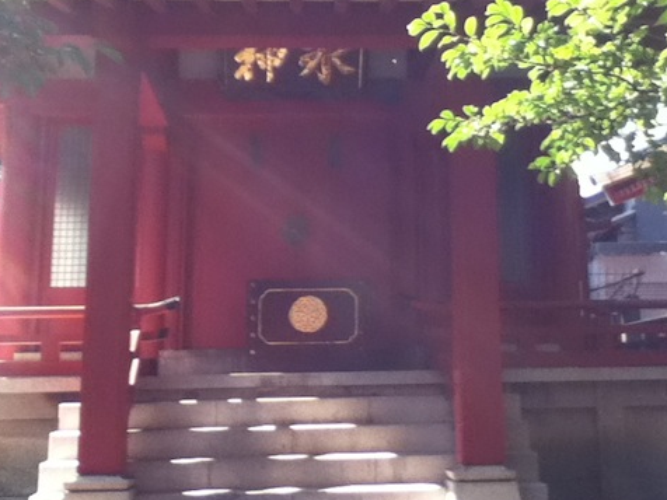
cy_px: 182
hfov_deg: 43.8
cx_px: 317
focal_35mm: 43
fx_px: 829
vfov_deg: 33.4
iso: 80
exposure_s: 1/116
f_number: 2.4
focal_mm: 3.85
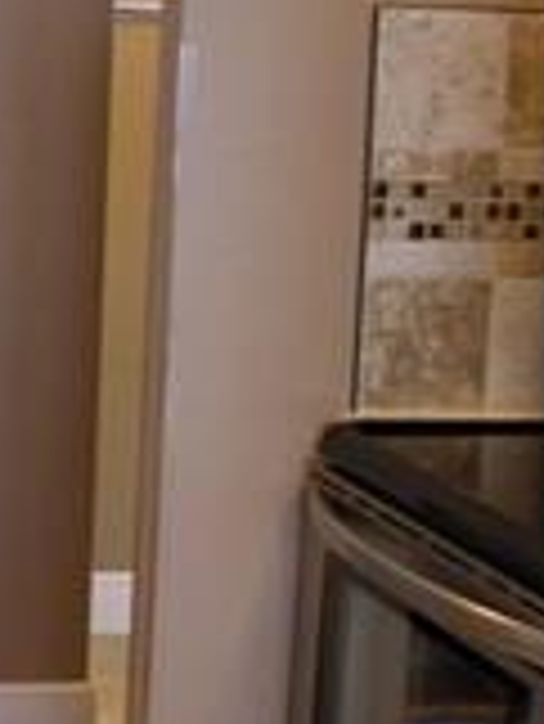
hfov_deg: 8.1
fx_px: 3788
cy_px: 274
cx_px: -180
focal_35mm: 181
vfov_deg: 10.9
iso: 100
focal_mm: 8
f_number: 2.8
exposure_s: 1/6.8
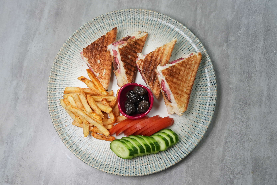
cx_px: 138
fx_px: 346
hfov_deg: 43.6
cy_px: 92
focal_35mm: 45
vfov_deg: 29.9
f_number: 4
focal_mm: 30
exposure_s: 1/160
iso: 1000
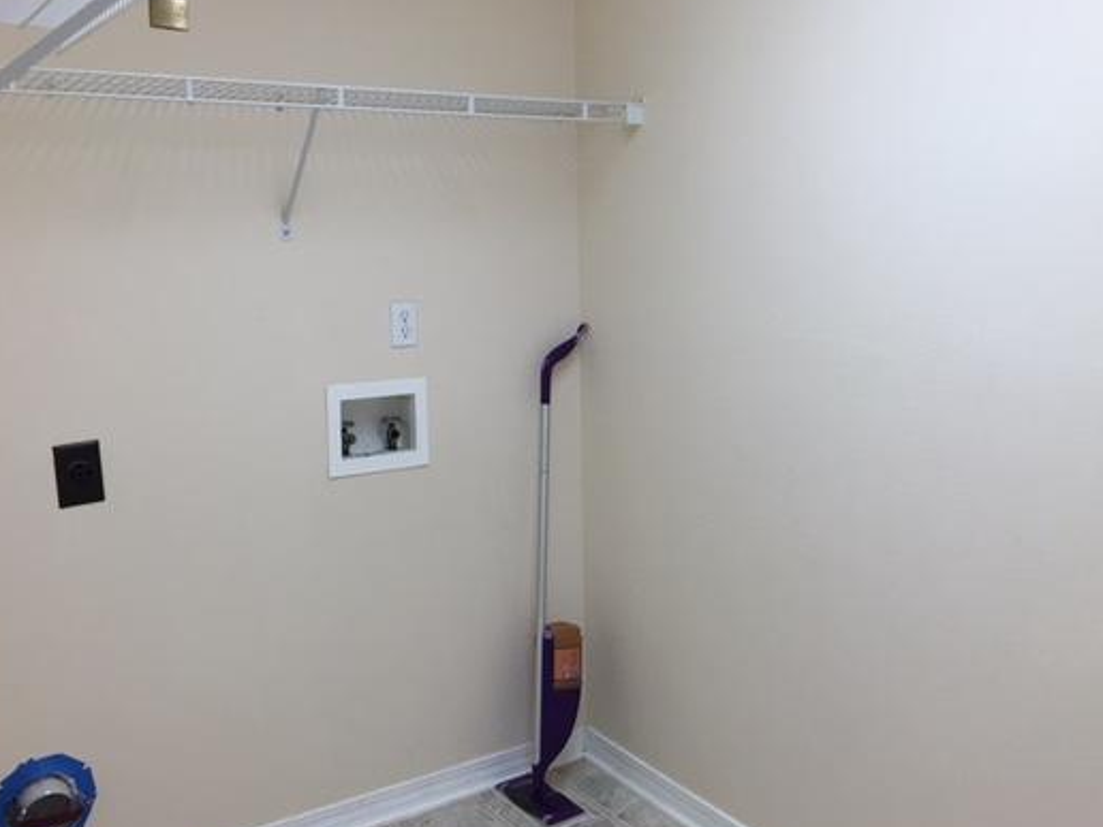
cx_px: 628
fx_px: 1147
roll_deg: +1.2
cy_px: 342
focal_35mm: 36
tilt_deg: -5.4
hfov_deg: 51.2
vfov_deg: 39.5
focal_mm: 4.15
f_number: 2.2
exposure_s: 1/40
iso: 25
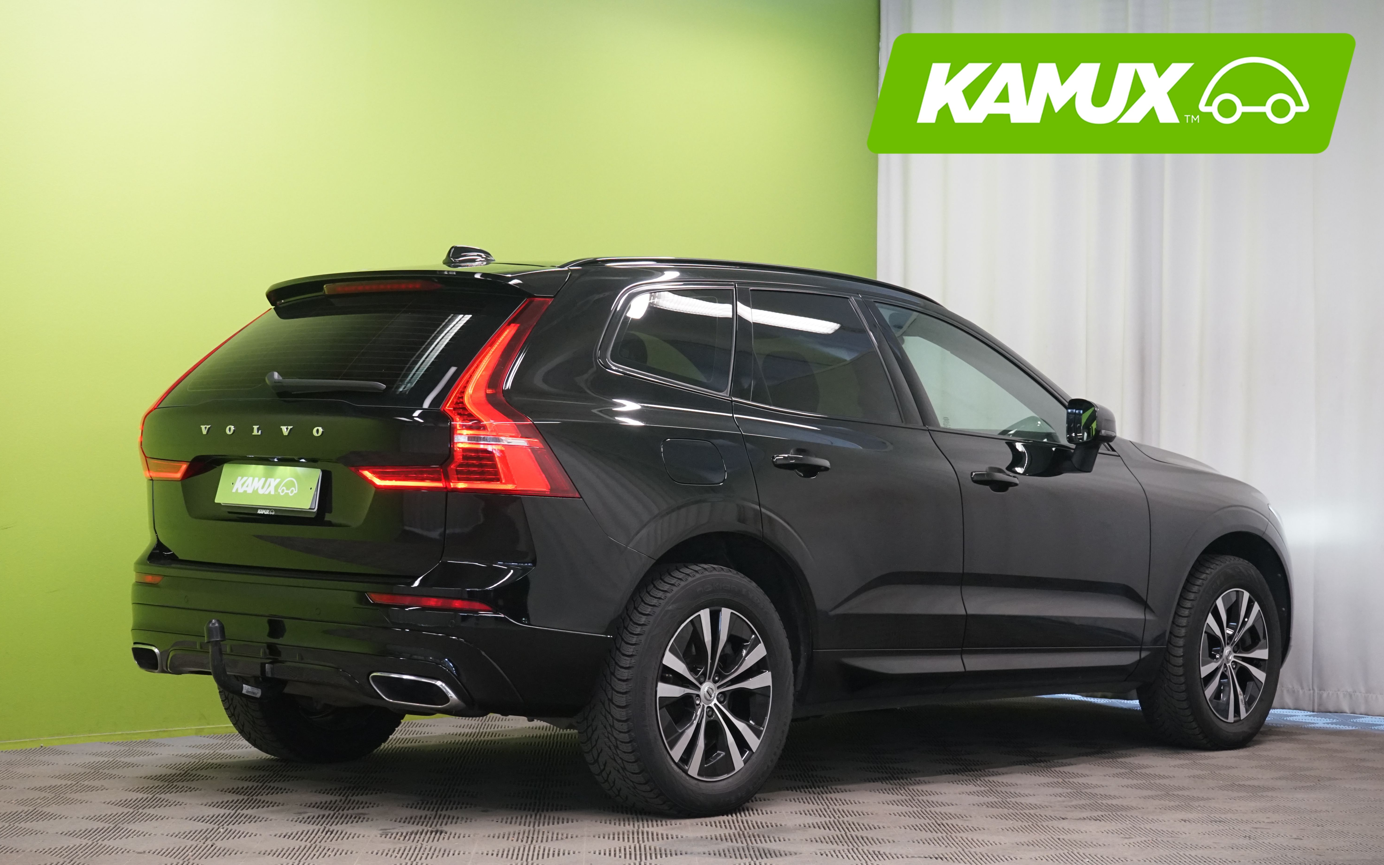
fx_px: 2452
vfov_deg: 20.0
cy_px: 455
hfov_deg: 31.5
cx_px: 691
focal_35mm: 65
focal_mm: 63
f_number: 9
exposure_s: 1/20
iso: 2500
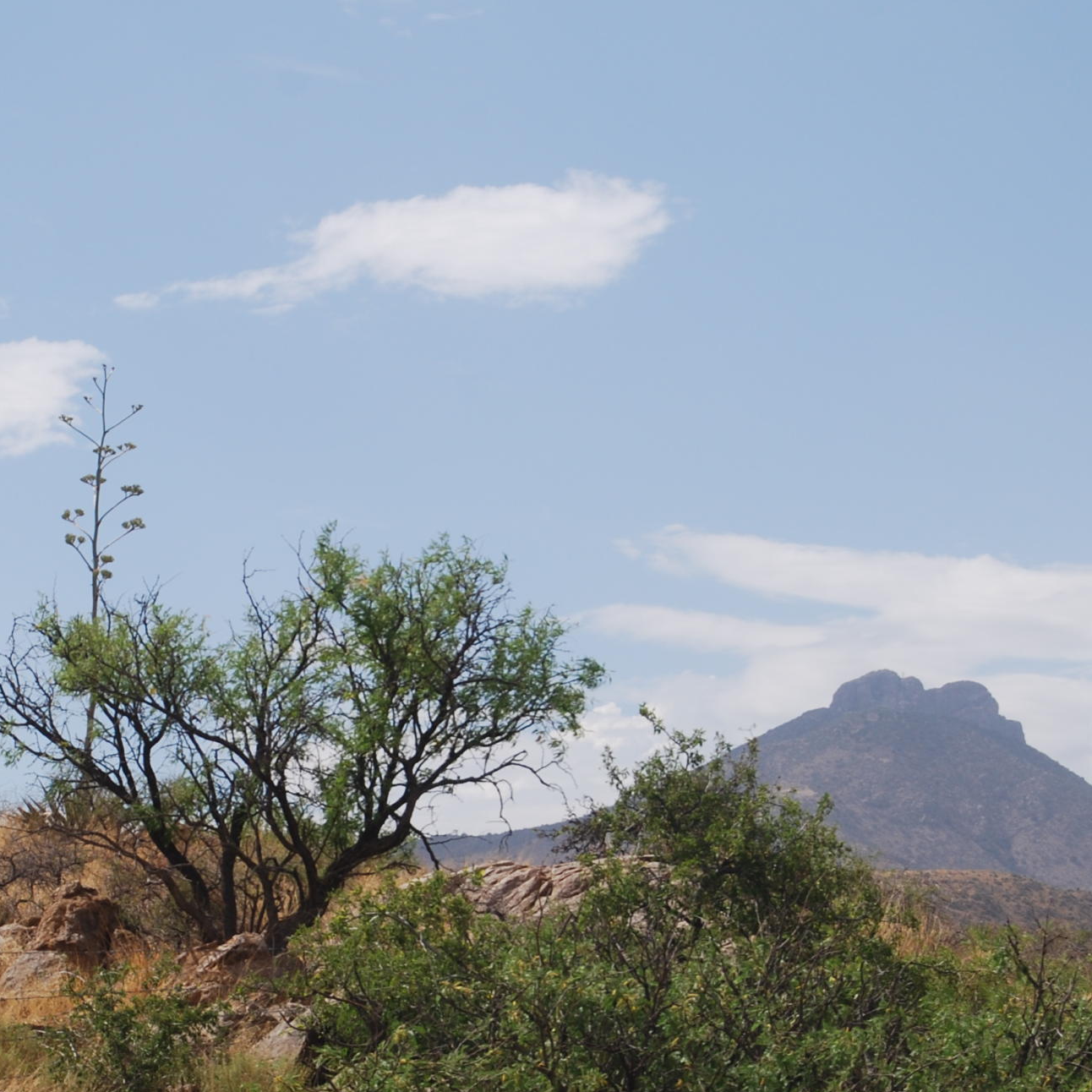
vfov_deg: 10.7
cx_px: 238
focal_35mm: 163
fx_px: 5817
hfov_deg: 10.7
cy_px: 719
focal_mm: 55
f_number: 9
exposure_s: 1/320
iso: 100
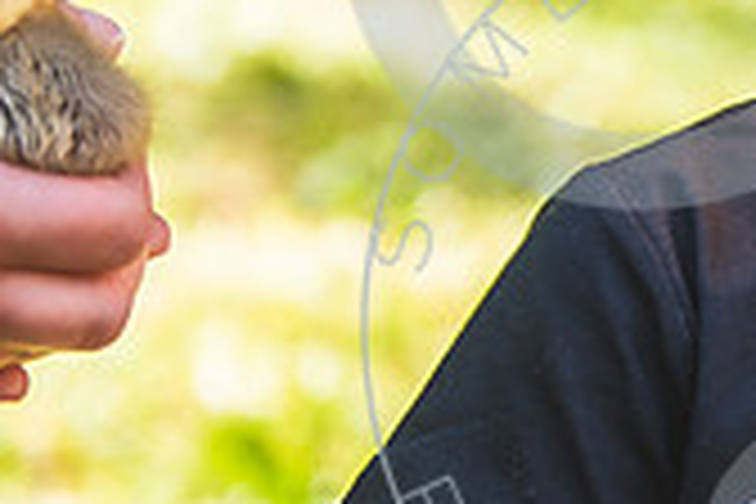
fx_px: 3780
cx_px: 1048
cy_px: -52
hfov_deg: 11.1
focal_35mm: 180
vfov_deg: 7.6
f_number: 2.8
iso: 100
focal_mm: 52
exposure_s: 1/200
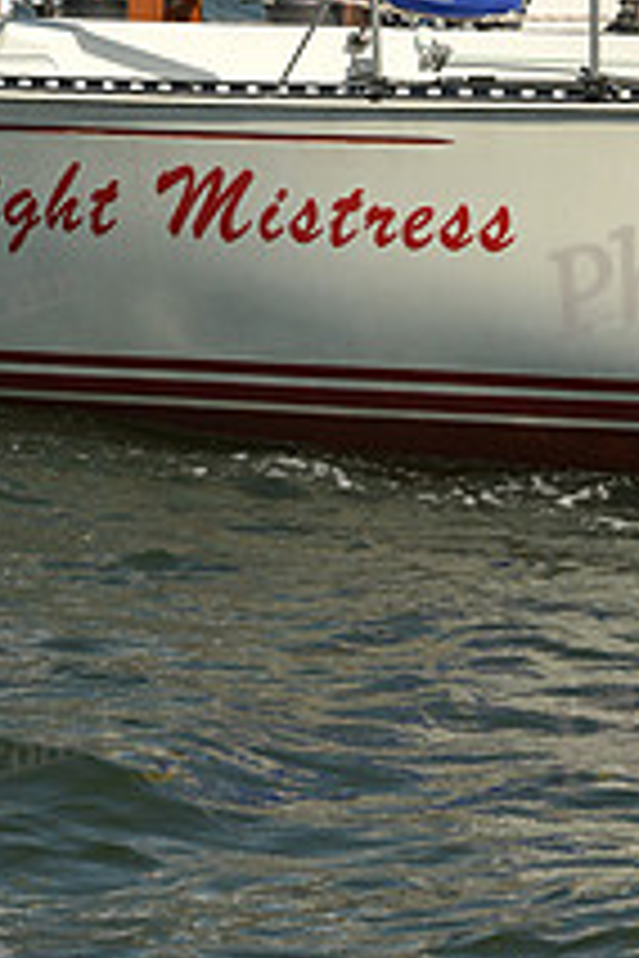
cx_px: 317
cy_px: 54
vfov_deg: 10.7
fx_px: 5085
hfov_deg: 7.2
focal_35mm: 191
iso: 320
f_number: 10
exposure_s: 1/1250
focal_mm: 70
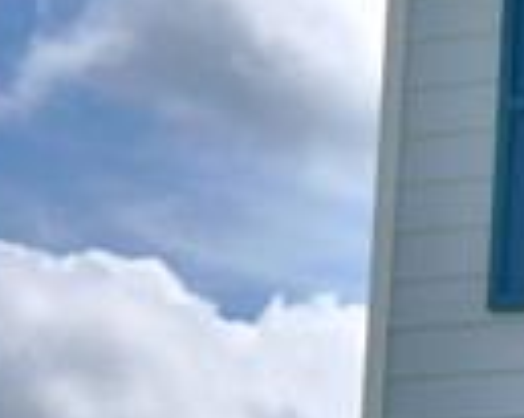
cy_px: 714
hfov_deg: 7.9
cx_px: 1304
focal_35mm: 224
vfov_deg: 6.8
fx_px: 3471
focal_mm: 20
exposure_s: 1/800
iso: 100
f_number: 5.6
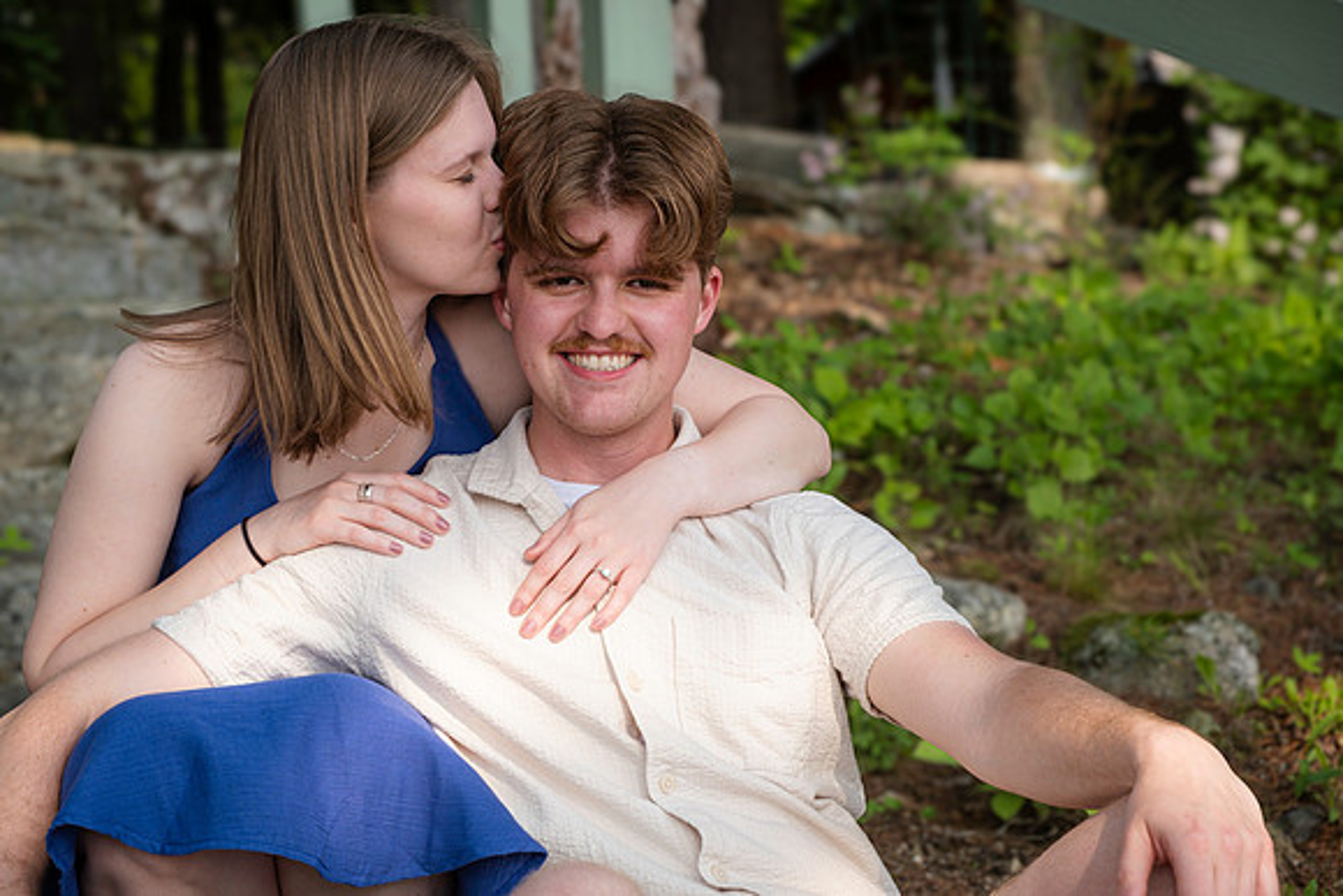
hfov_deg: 27.7
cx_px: 672
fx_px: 2724
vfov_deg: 18.7
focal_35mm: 73
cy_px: 448
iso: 320
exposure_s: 1/450
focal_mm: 48.4
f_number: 5.6
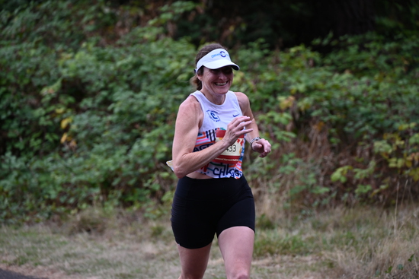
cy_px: 140
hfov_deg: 10.3
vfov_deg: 6.9
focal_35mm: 200
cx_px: 210
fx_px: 2328
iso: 400
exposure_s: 1/250
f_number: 6.3
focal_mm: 200
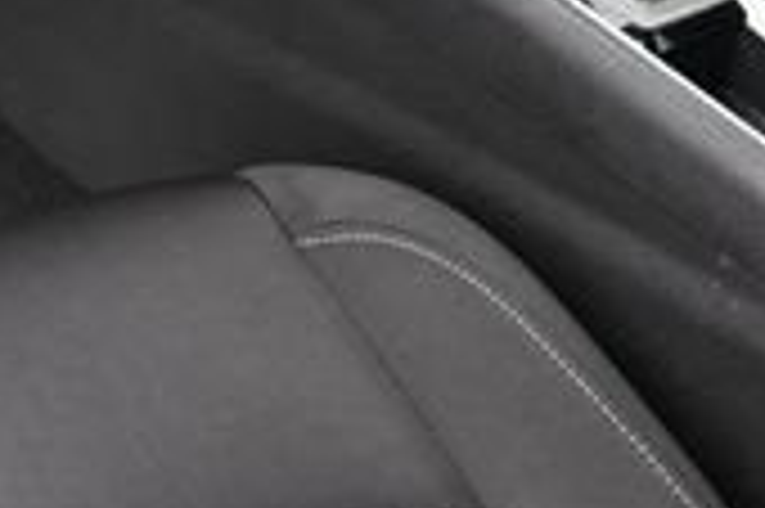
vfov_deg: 11.3
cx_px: 54
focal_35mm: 113
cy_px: -373
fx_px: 2399
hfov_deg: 17.8
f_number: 3.8
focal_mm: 20
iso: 400
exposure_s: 1/200
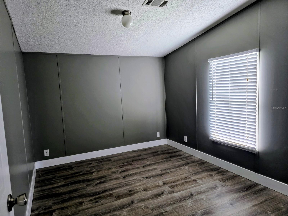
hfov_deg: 73.9
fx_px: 191
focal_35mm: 23
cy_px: 108
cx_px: 144
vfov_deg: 58.9
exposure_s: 1/120
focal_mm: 6.3
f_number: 1.7
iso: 400
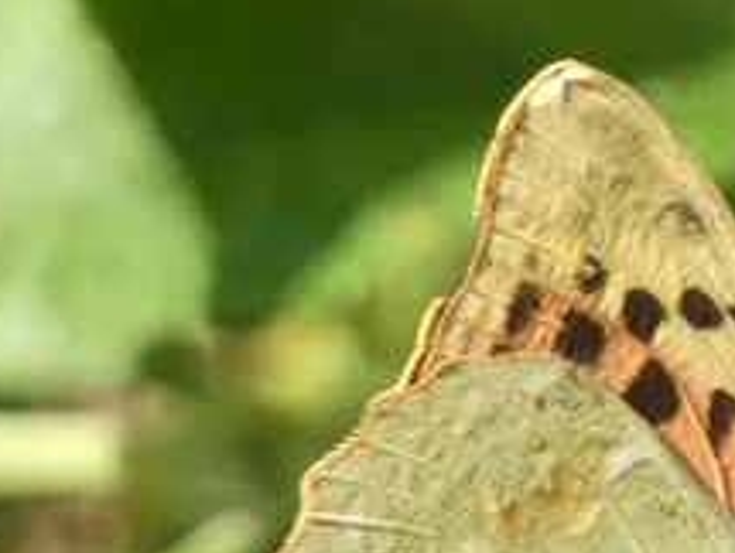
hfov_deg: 1.7
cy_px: 785
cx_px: 742
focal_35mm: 1188
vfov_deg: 1.3
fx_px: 25267
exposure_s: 1/100
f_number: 5.6
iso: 80
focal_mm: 71.7
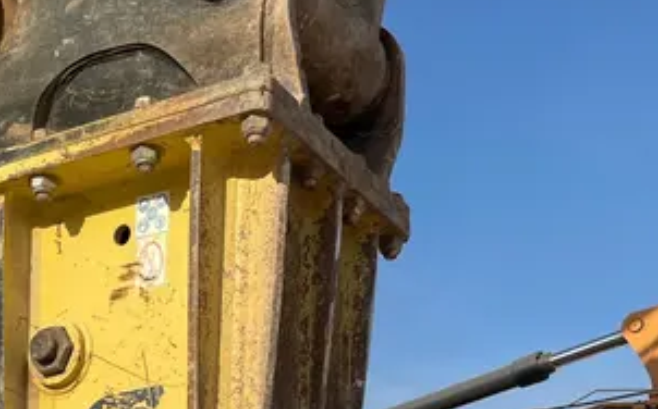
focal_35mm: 67
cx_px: 194
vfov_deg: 16.7
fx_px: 1200
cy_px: 693
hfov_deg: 30.3
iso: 50
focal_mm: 4.2
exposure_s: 1/5556
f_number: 1.6
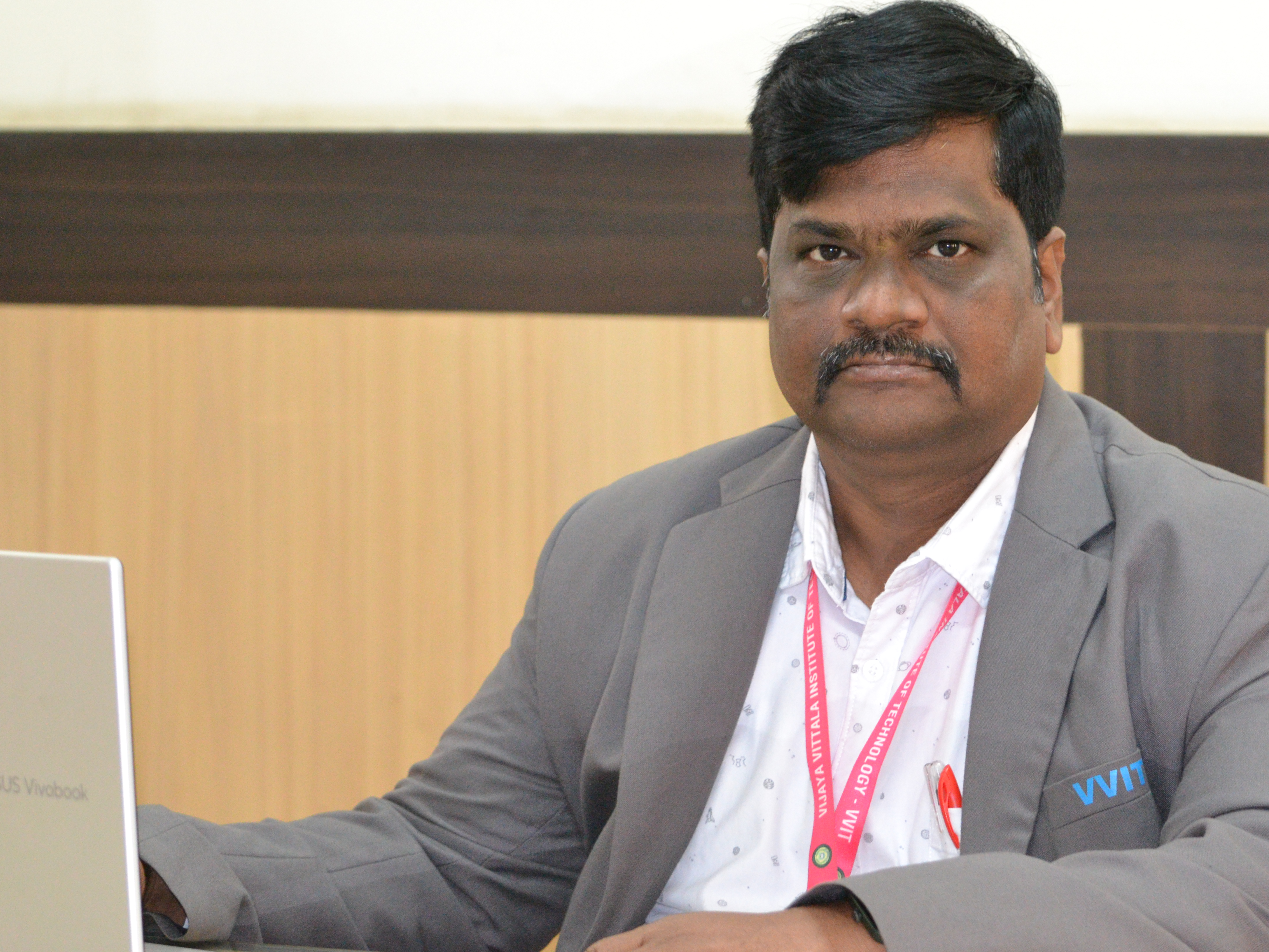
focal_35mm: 143
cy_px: 504
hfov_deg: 13.8
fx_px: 5242
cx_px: 635
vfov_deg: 10.4
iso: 2500
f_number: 4.5
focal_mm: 78
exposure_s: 1/60
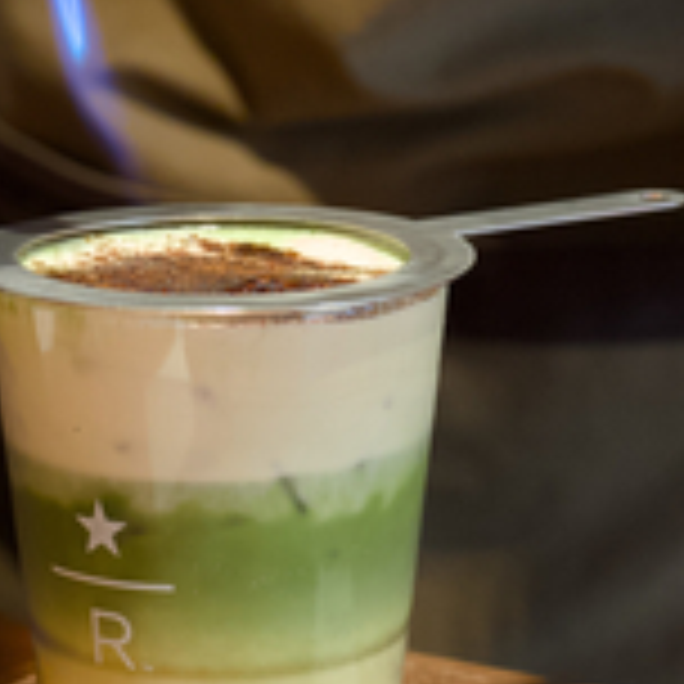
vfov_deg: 11.2
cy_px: 299
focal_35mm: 156
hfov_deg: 11.2
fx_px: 3487
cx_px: 261
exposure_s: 1/60
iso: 3200
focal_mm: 50
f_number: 4
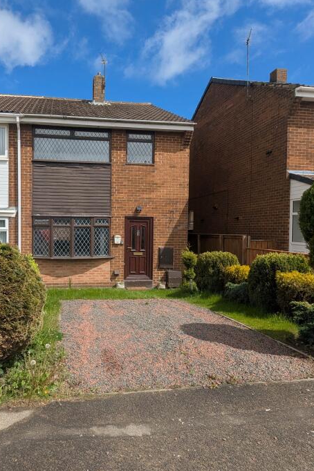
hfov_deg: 50.6
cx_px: 112
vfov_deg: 71.5
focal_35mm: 25
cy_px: 241
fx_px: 327
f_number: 2.2
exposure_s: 1/3096
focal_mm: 2.35
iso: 47
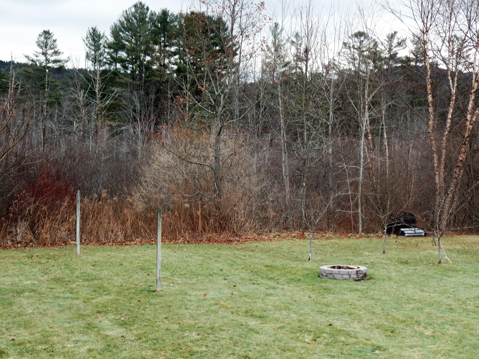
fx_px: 1079
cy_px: 180
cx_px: 240
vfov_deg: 18.9
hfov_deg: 25.0
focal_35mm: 78
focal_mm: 13.9
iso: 80
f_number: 3.8
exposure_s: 1/90
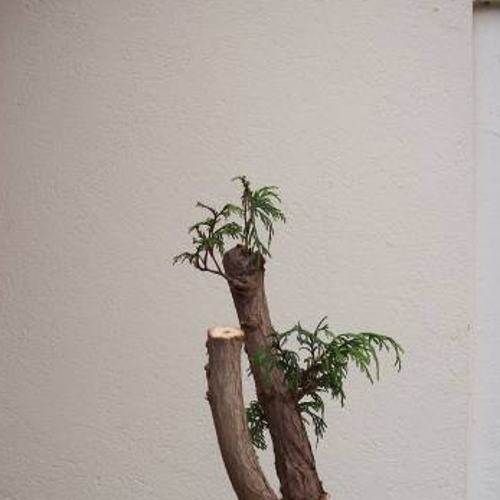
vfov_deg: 30.2
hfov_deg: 31.1
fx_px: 899
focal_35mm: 55
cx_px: 261
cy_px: 411
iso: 80
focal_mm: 6
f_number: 2.7
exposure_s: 1/197
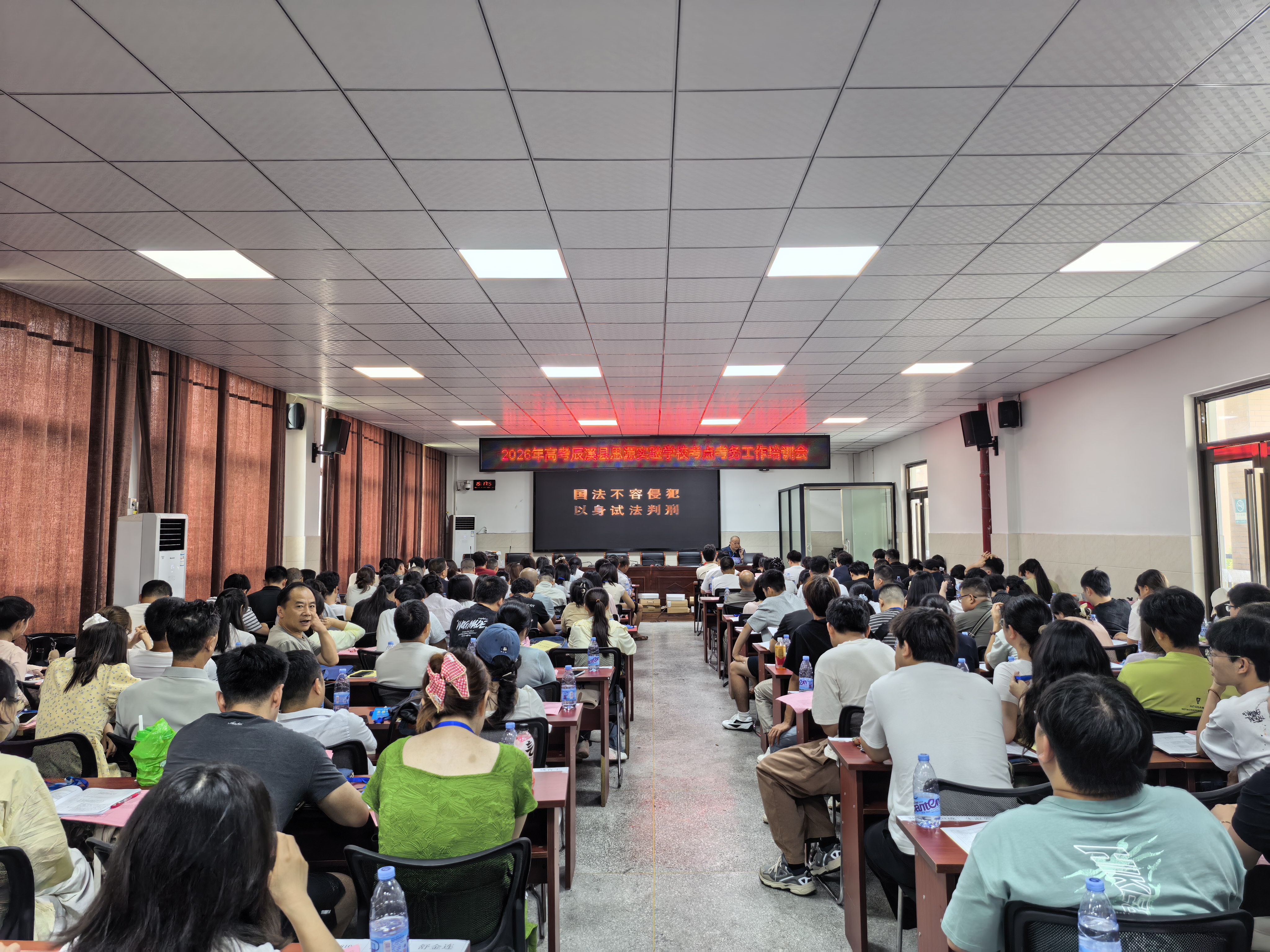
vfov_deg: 56.8
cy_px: 476
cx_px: 635
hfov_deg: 71.6
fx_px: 881
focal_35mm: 24
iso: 50
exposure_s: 1/150
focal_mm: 6.98
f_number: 1.4
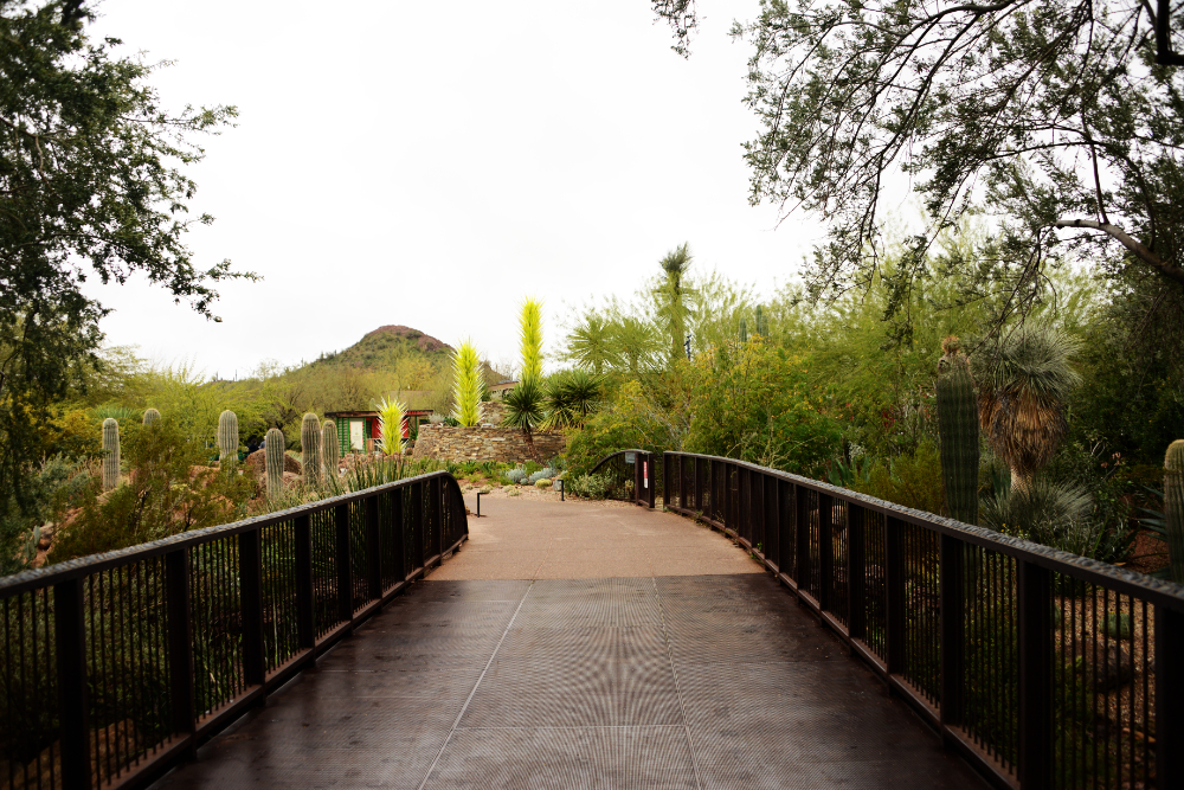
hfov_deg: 65.5
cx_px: 592
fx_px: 921
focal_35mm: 28
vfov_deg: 46.4
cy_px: 395
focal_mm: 28
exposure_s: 1/250
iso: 320
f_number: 4
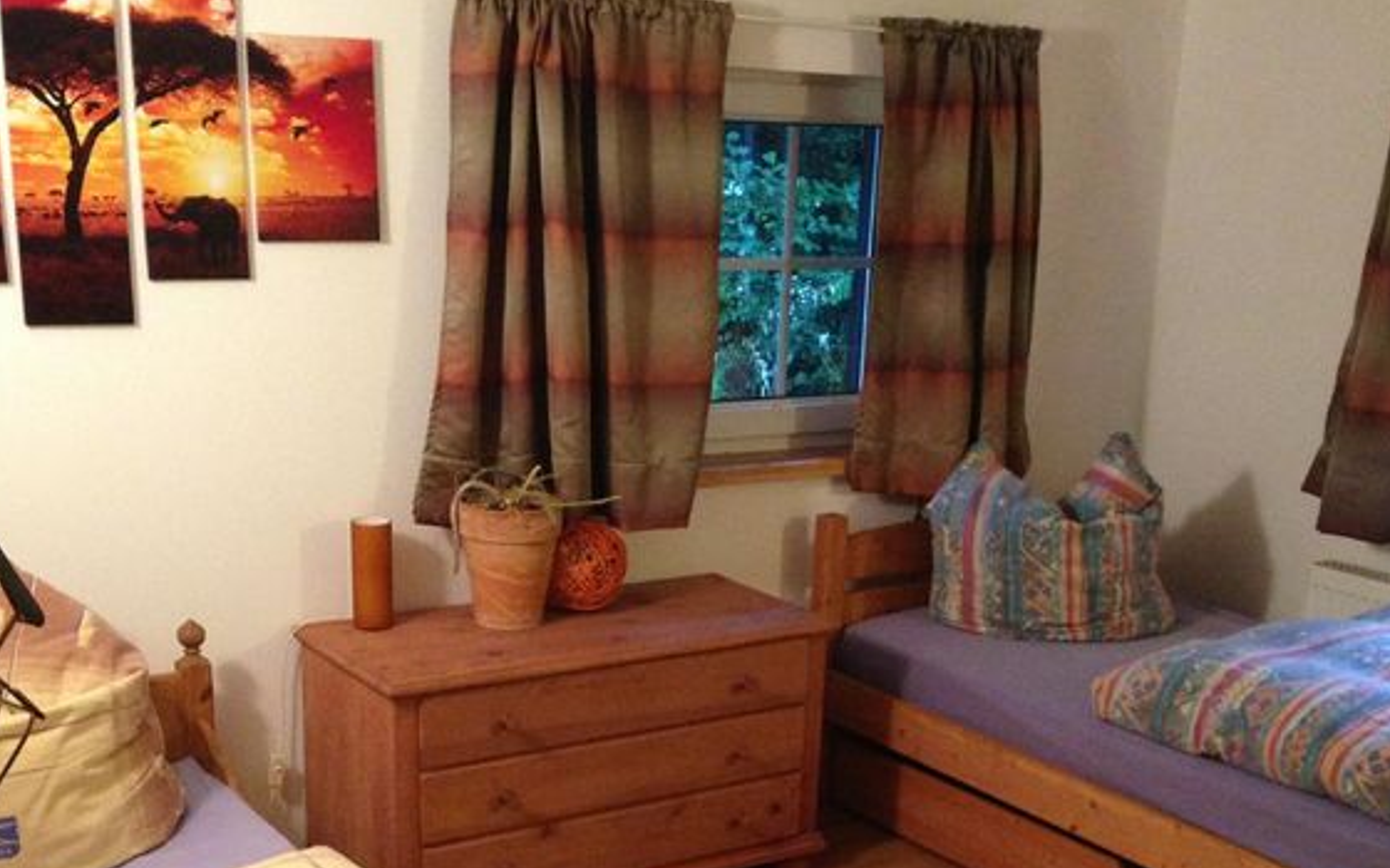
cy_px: 680
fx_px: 1894
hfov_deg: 40.3
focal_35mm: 50
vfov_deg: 25.4
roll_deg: -0.9
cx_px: 725
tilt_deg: -18.5
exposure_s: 1/20
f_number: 2.4
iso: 400
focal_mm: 4.12
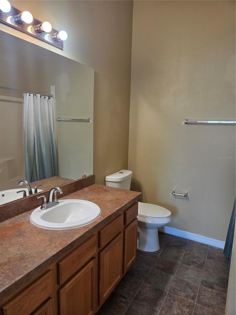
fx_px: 209
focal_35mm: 23
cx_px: 118
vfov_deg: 73.9
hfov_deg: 58.9
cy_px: 158
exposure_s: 1/120
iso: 200
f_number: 1.8
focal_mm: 5.4
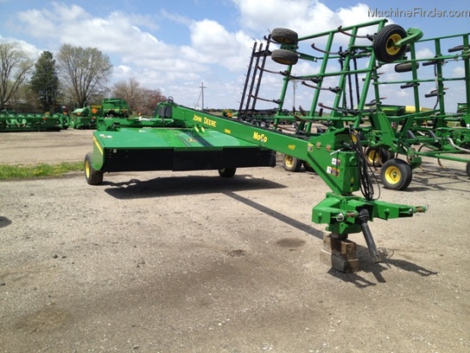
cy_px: 176
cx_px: 235
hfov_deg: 52.6
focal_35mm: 35
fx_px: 475
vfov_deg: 40.7
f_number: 2.4
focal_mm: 4.28
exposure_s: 1/1842
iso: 50
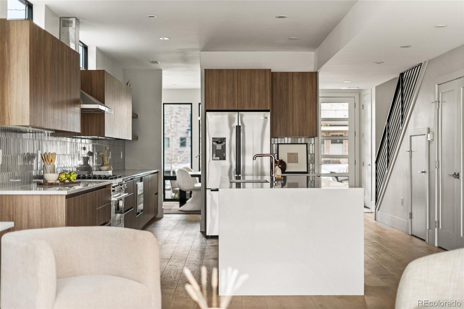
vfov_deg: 27.0
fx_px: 644
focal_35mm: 50
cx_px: 232
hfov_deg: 39.6
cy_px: 154
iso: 640
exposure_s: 1/200
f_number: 1.8
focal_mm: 50
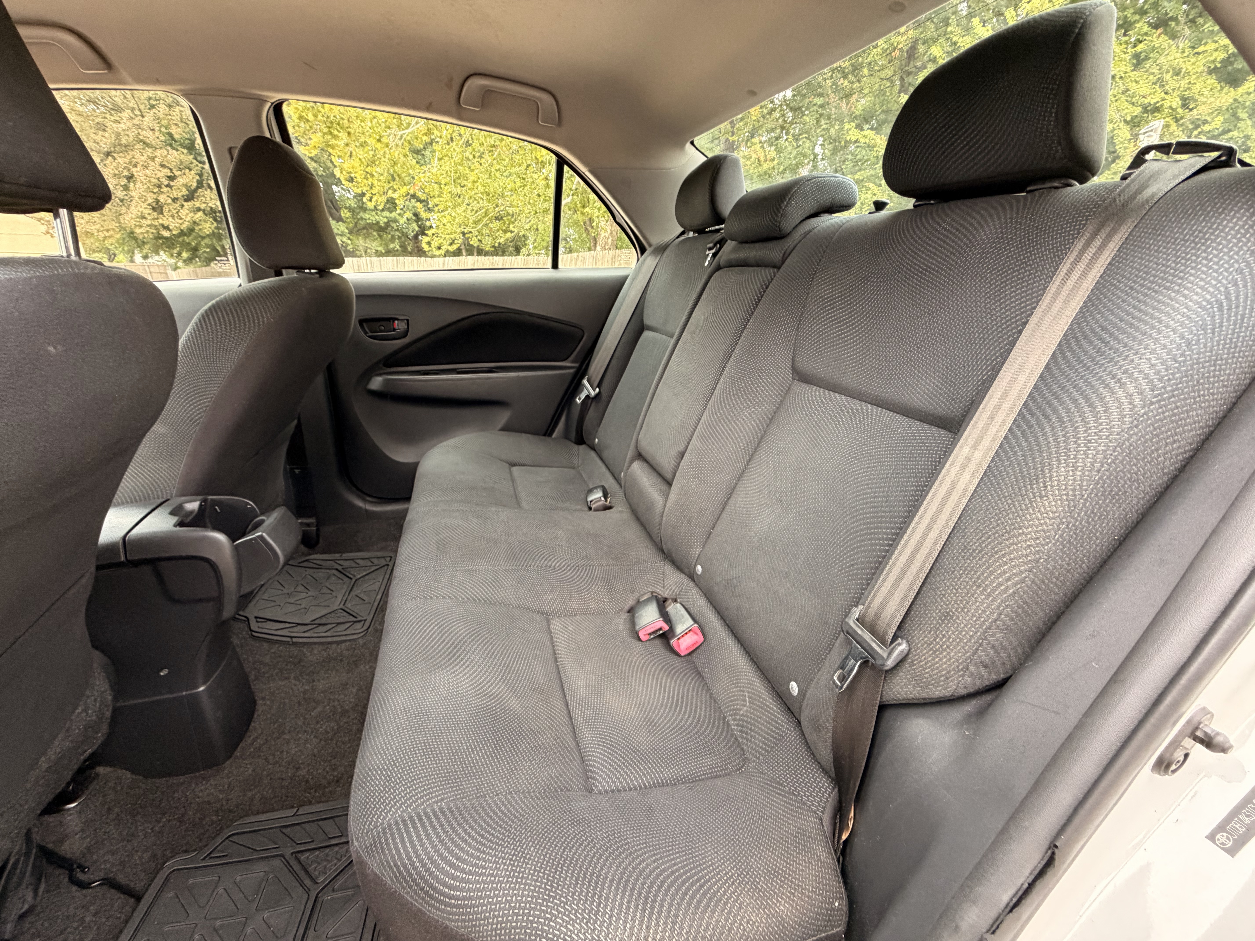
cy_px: 470
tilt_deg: -20.4
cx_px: 628
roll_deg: +0.5
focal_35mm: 14
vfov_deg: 85.7
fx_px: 508
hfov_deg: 102.1
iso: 320
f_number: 2.2
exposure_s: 1/121
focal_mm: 2.22
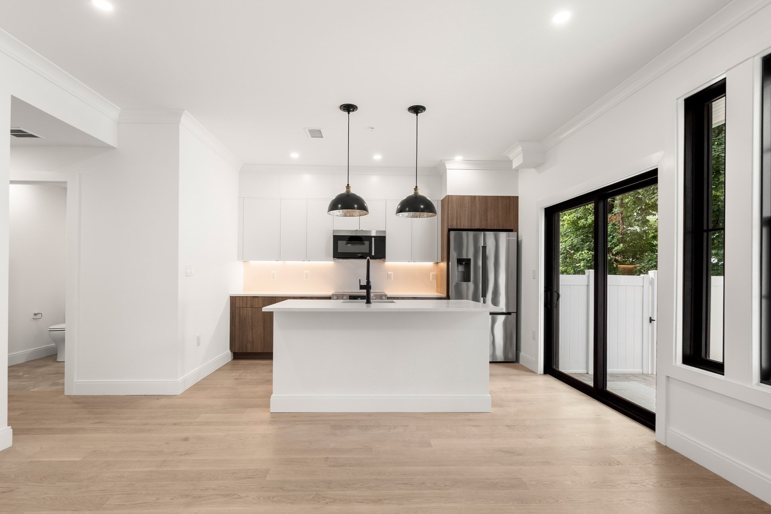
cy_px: 273
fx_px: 364
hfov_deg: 93.3
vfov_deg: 70.4
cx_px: 377
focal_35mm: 17
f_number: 7.1
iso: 320
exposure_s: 1/13
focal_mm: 16
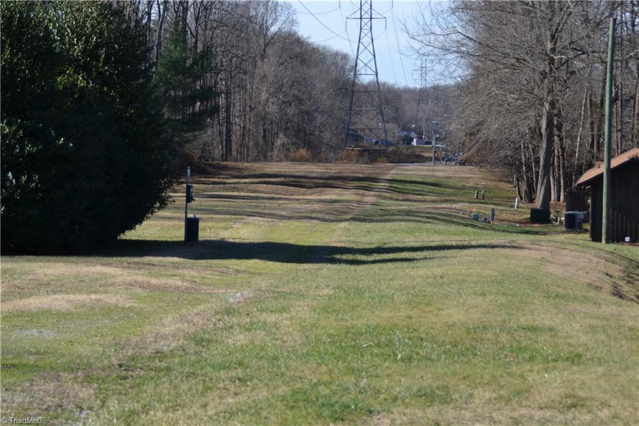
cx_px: 320
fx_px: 1863
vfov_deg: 13.0
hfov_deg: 19.5
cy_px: 213
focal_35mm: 105
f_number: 5.6
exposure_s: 1/500
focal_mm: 70
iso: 140
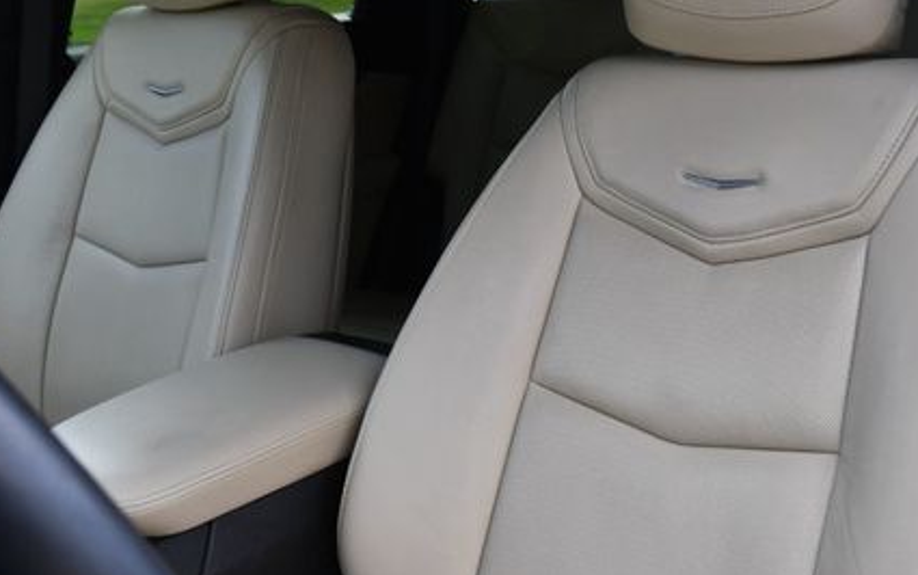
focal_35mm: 46
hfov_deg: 43.4
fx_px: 1151
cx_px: 492
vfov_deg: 27.9
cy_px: 199
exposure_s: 1/250
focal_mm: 20
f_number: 5.6
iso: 280
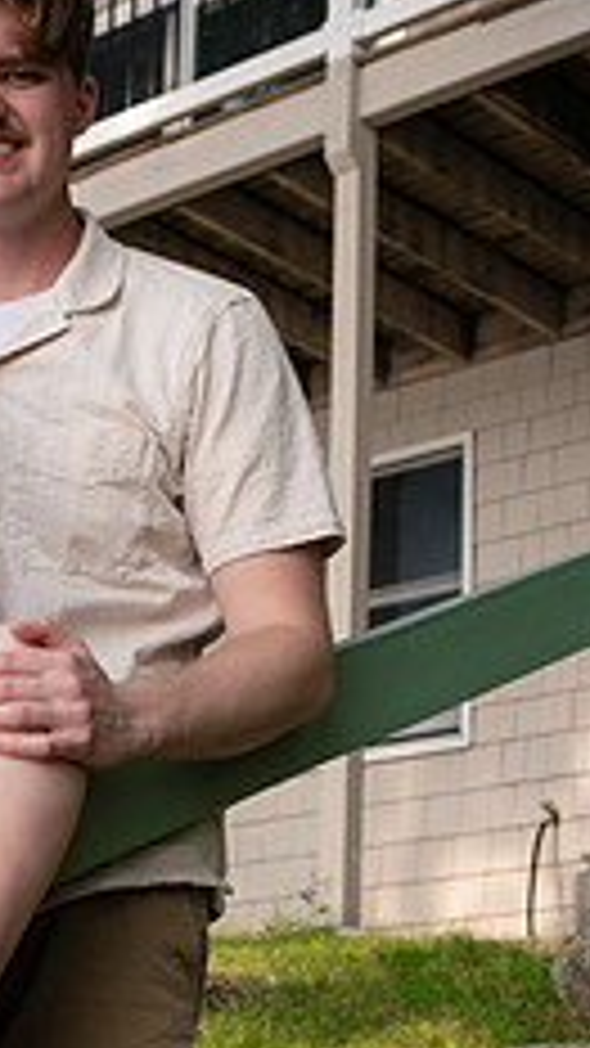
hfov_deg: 13.1
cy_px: 657
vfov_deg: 23.4
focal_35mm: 91
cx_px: -23
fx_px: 2532
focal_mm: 30.2
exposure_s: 1/450
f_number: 5.6
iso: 320
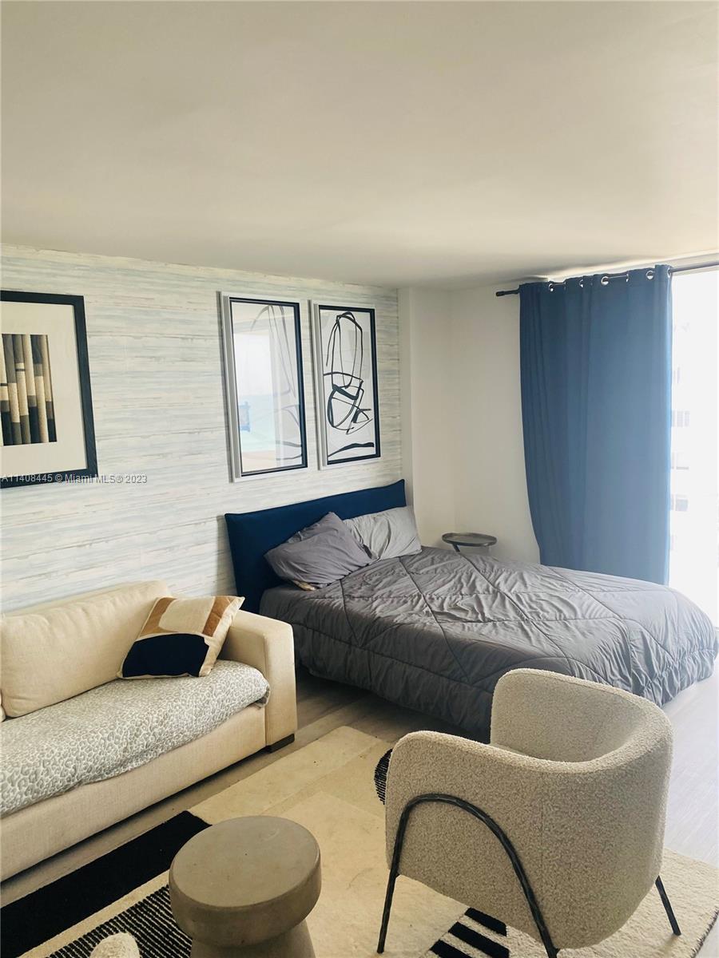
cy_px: 479
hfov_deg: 53.1
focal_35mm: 26
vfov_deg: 67.3
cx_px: 360
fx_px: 720
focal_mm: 4.25
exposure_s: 1/121
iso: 80
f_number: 1.8
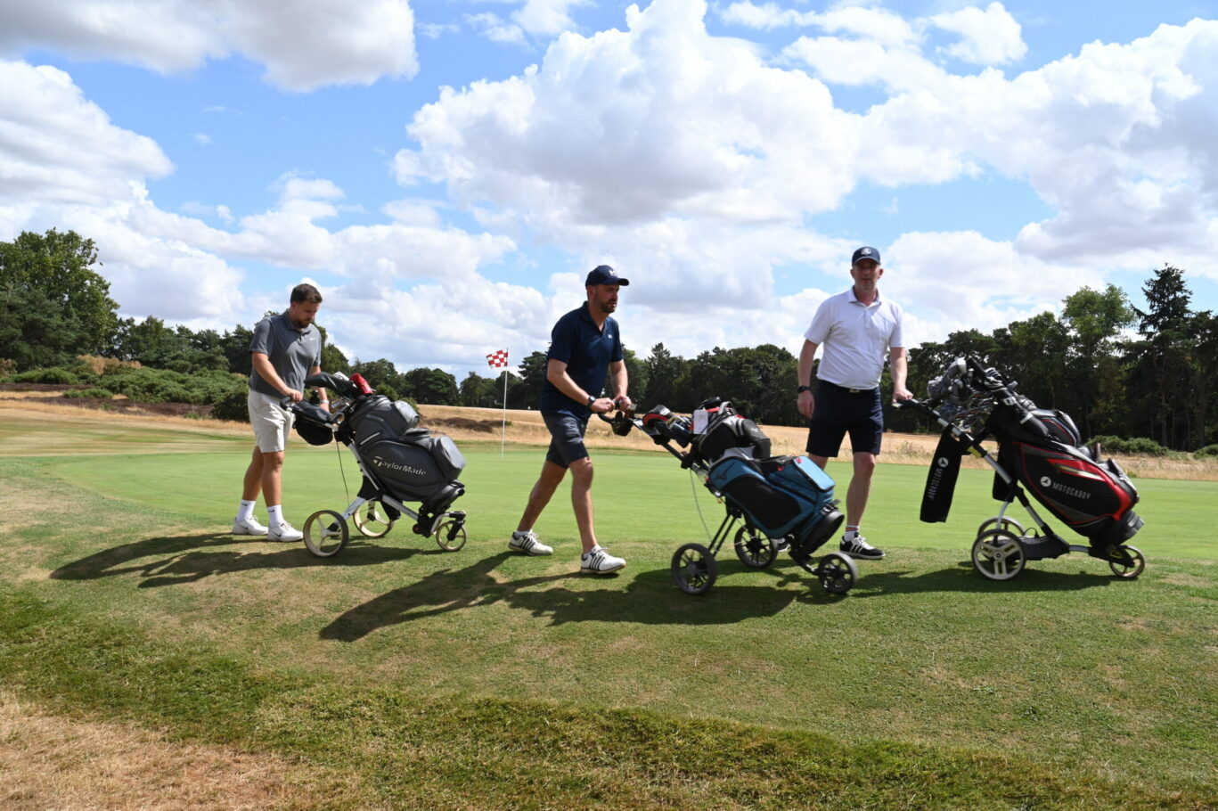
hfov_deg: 62.0
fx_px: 1014
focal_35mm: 30
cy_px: 406
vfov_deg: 43.6
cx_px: 609
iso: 200
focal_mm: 30
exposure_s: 1/100
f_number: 18
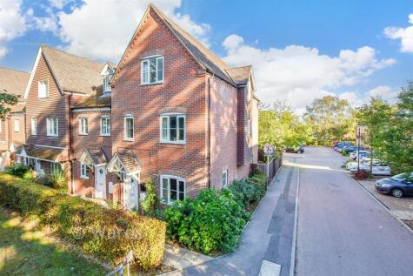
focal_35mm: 15
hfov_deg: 100.4
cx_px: 206
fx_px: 172
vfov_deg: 77.4
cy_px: 138
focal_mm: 10
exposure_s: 1/320
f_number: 8
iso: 400
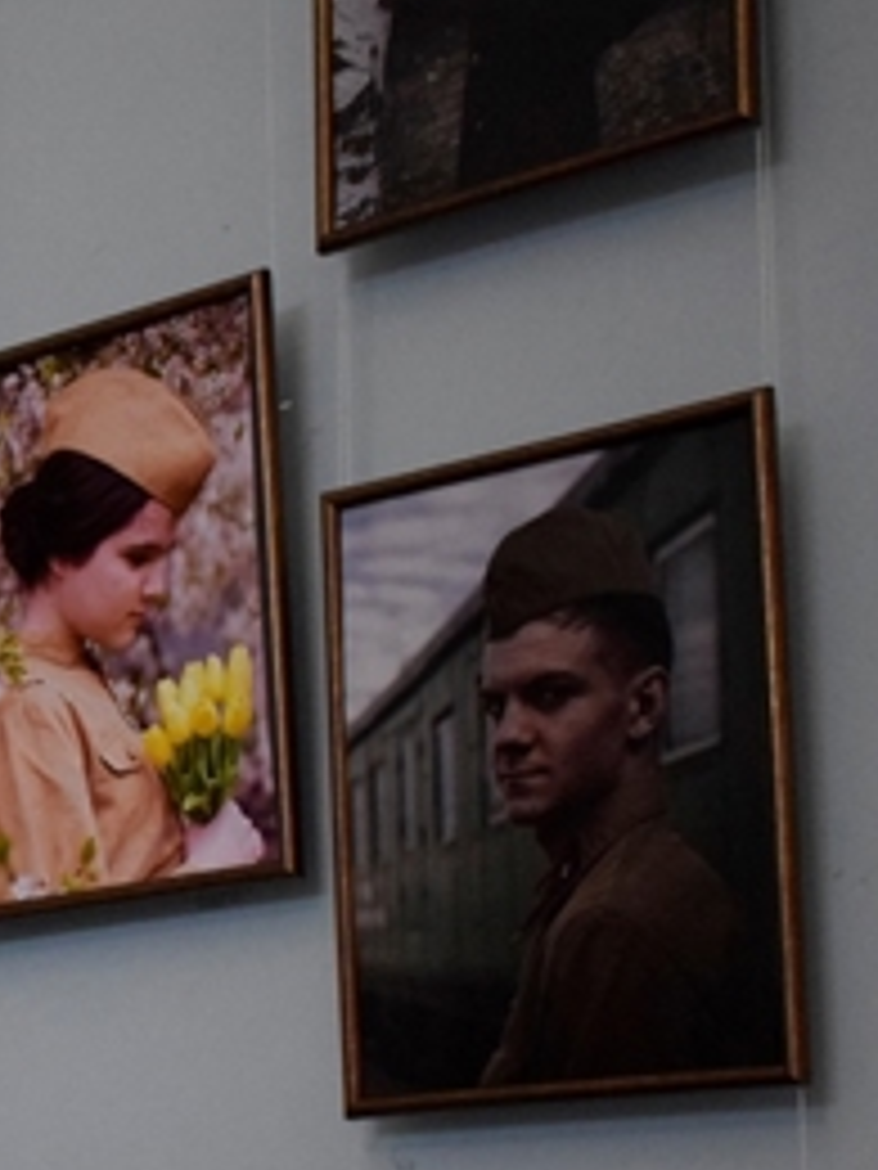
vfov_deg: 19.3
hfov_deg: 13.7
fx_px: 3382
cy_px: 1044
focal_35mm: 100
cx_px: -509
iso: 3200
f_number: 3.8
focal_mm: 24
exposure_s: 1/200
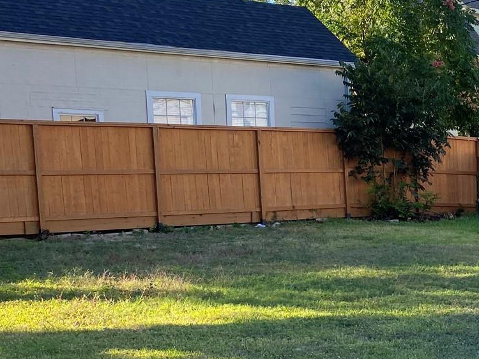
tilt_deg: -10.4
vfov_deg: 20.4
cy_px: 300
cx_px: 574
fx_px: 982
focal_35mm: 71
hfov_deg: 24.8
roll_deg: -0.5
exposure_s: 1/762
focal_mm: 4.25
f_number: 1.8
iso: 32
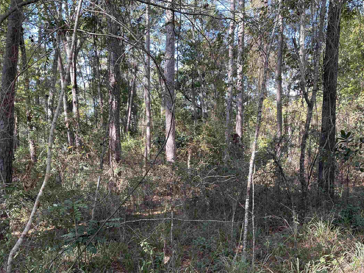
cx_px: 208
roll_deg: -0.6
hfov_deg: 48.8
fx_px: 400
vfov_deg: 37.3
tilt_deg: -4.7
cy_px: 184
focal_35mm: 38
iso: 40
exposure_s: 1/121
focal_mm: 4.2
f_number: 1.6
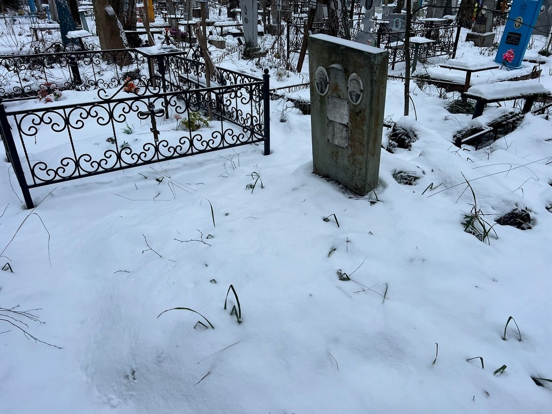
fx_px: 415
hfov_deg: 67.3
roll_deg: -3.7
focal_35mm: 26
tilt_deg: -24.5
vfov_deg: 53.1
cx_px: 276
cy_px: 207
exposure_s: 1/121
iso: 100
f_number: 1.5
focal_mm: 5.7
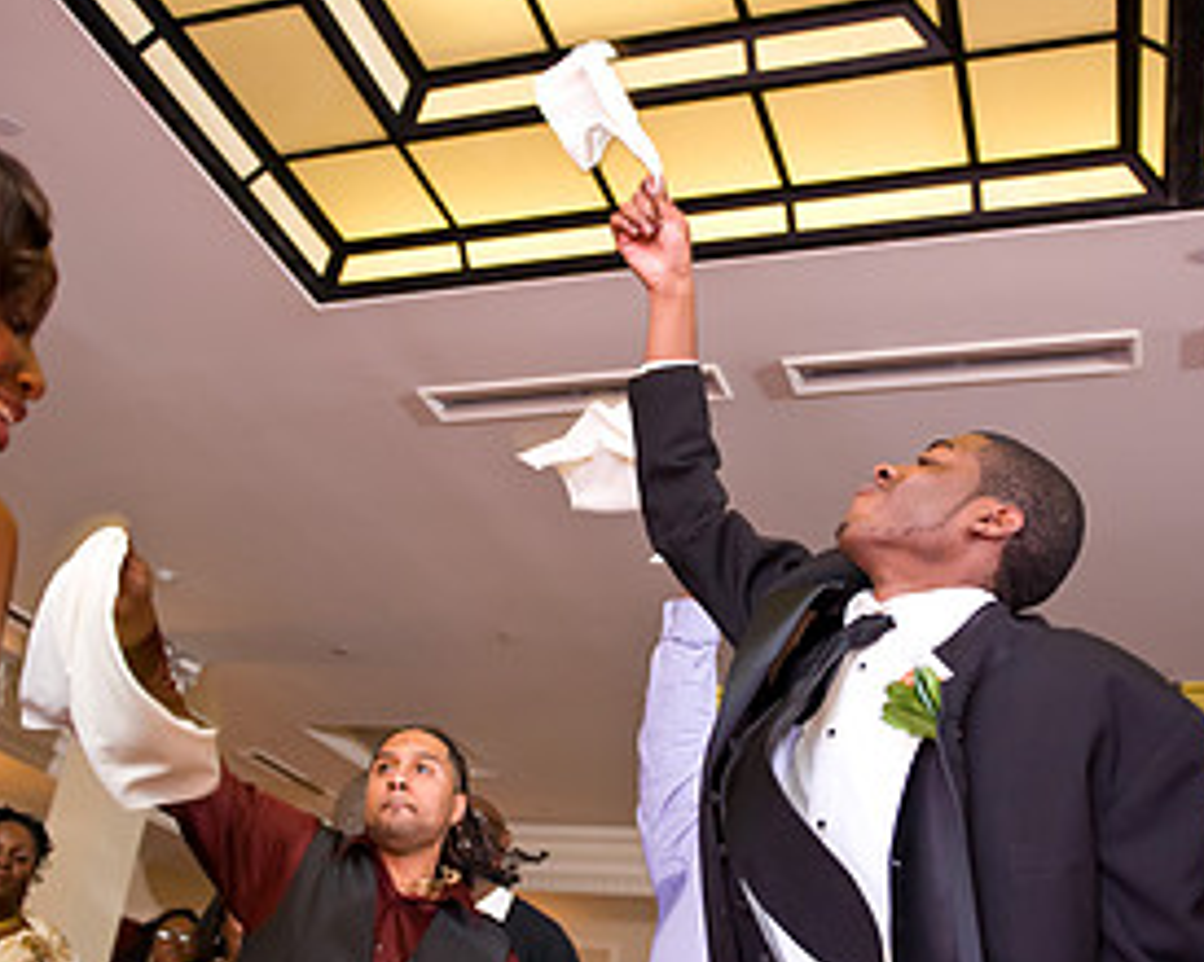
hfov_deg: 49.0
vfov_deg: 40.0
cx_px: 653
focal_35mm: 37
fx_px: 1318
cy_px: 567
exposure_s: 1/125
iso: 3200
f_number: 3.2
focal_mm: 24
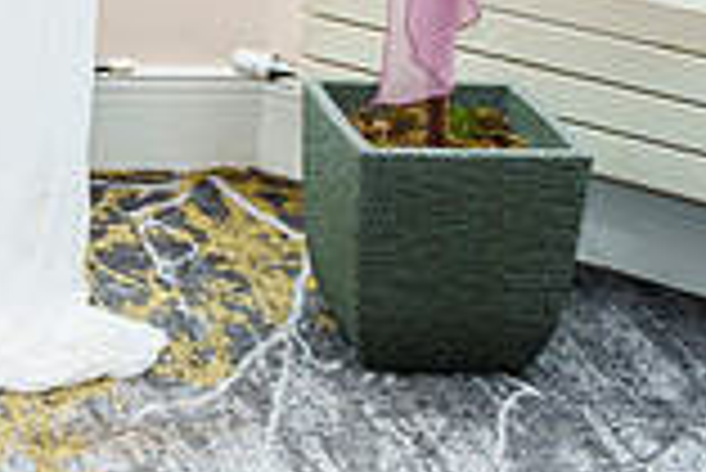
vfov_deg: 9.6
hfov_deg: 13.4
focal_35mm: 137
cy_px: -370
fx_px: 2689
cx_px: -591
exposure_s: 1/250
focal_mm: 28
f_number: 3.5
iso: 400
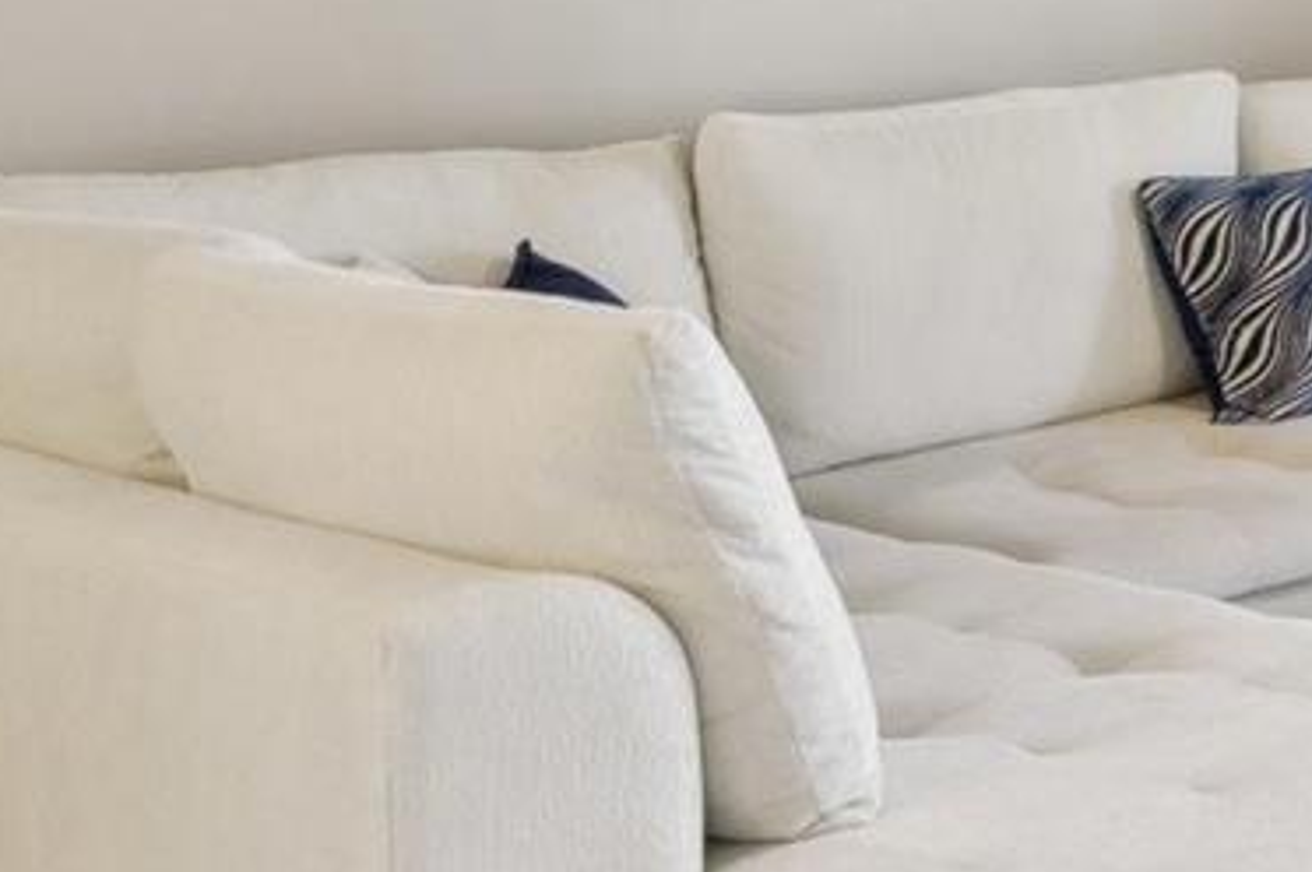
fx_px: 2658
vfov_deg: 17.9
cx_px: 2283
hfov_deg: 20.6
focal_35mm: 73
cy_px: -120
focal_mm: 17
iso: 400
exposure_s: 1/30
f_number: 8
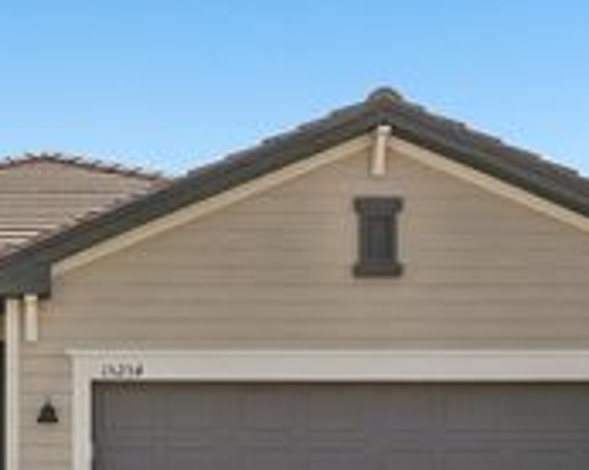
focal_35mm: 84
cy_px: 526
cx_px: 71
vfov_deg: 17.6
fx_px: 1463
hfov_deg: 22.3
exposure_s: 1/640
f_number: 8
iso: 400
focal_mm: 31
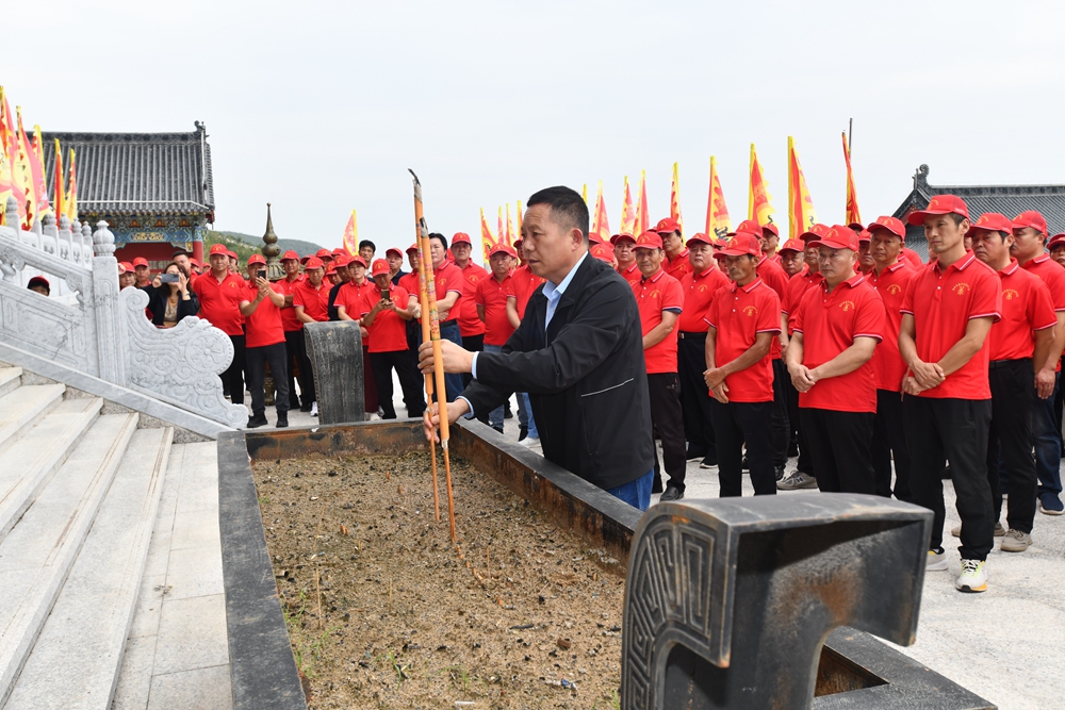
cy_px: 355
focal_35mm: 35
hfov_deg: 54.4
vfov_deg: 37.9
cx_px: 532
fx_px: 1035
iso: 400
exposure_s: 1/250
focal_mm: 35
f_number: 10
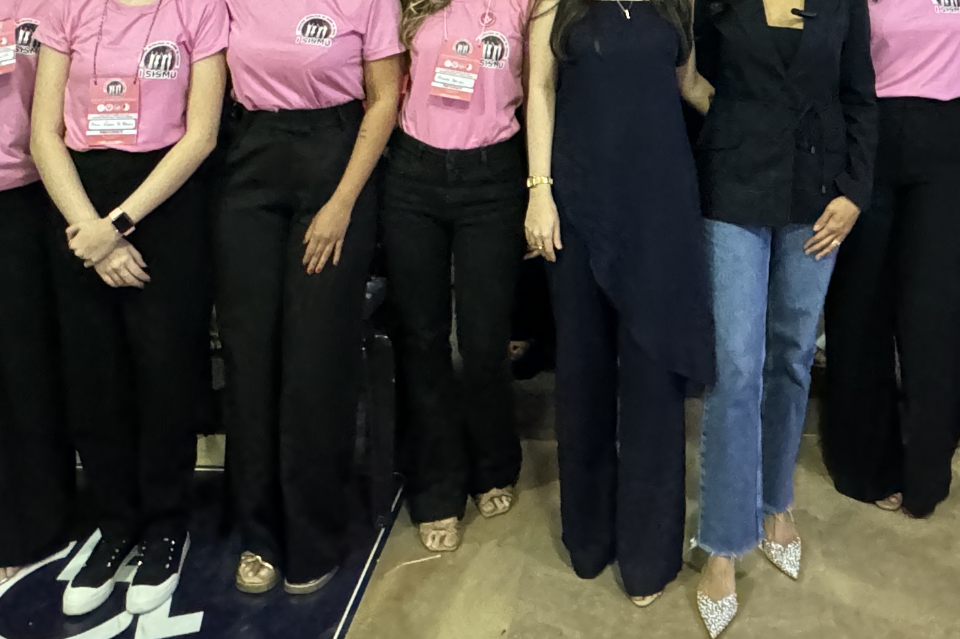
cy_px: -135
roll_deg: -0.4
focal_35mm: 40
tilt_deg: -0.6
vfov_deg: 28.8
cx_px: 666
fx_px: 1066
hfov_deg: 47.4
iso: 1000
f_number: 2.2
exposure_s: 1/60
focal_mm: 2.22
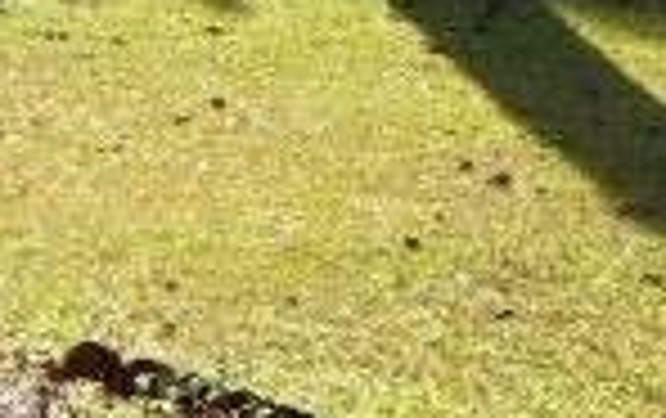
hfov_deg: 7.4
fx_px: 4526
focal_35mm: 249
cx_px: -1382
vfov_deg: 5.2
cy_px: -342
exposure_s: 1/400
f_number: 3.9
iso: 125
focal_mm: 6
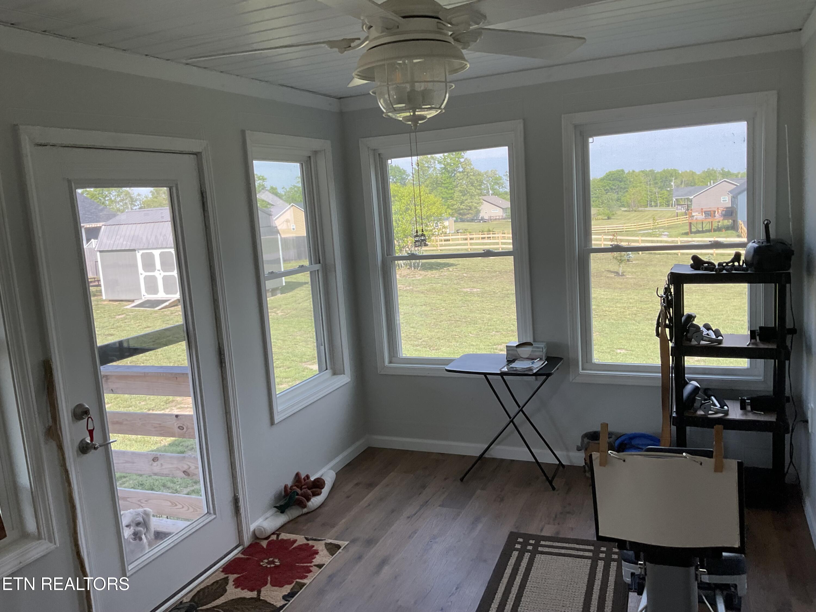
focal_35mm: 29
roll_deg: +4.7
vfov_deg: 48.2
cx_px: 408
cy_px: 306
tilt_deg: -8.7
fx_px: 684
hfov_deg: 61.7
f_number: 1.8
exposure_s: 1/176
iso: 16
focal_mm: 3
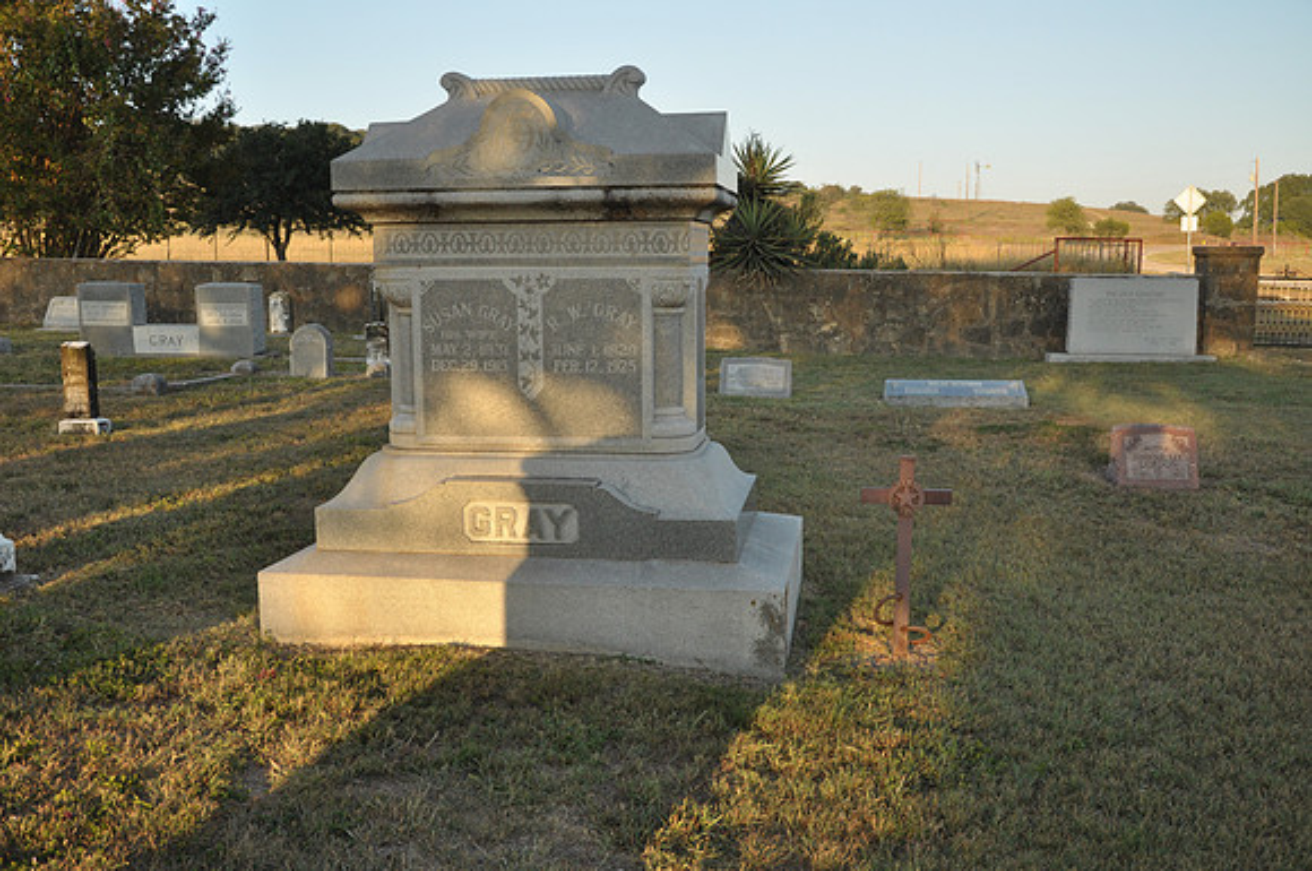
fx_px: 1201
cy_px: 436
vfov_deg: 39.9
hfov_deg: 57.3
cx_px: 656
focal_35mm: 33
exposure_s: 1/160
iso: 400
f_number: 6.3
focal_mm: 22
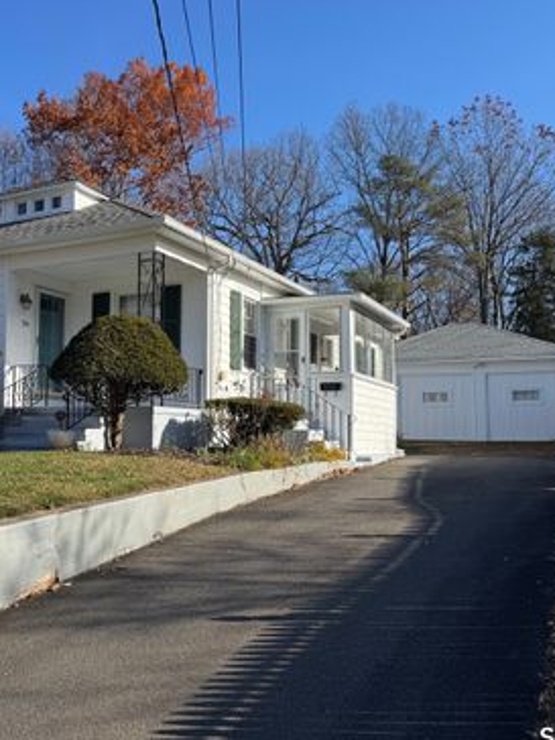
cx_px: 183
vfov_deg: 55.4
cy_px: 373
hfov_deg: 42.3
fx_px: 705
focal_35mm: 33
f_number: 1.78
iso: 80
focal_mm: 6.76
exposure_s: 1/3247
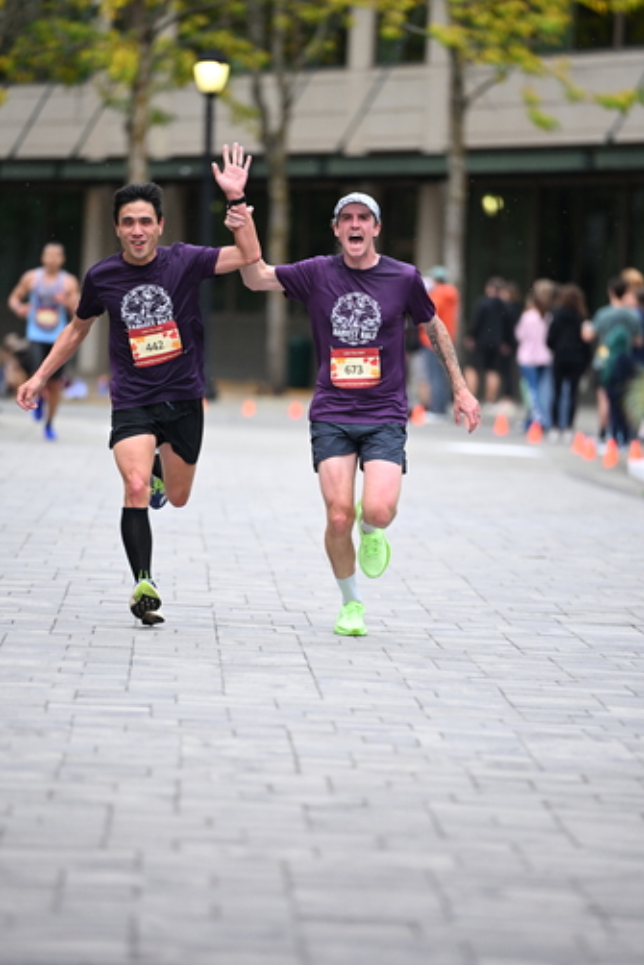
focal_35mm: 219
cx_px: 309
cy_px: 469
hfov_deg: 6.3
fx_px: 5872
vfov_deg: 9.4
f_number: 2.8
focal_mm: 200
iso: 1250
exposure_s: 1/1250
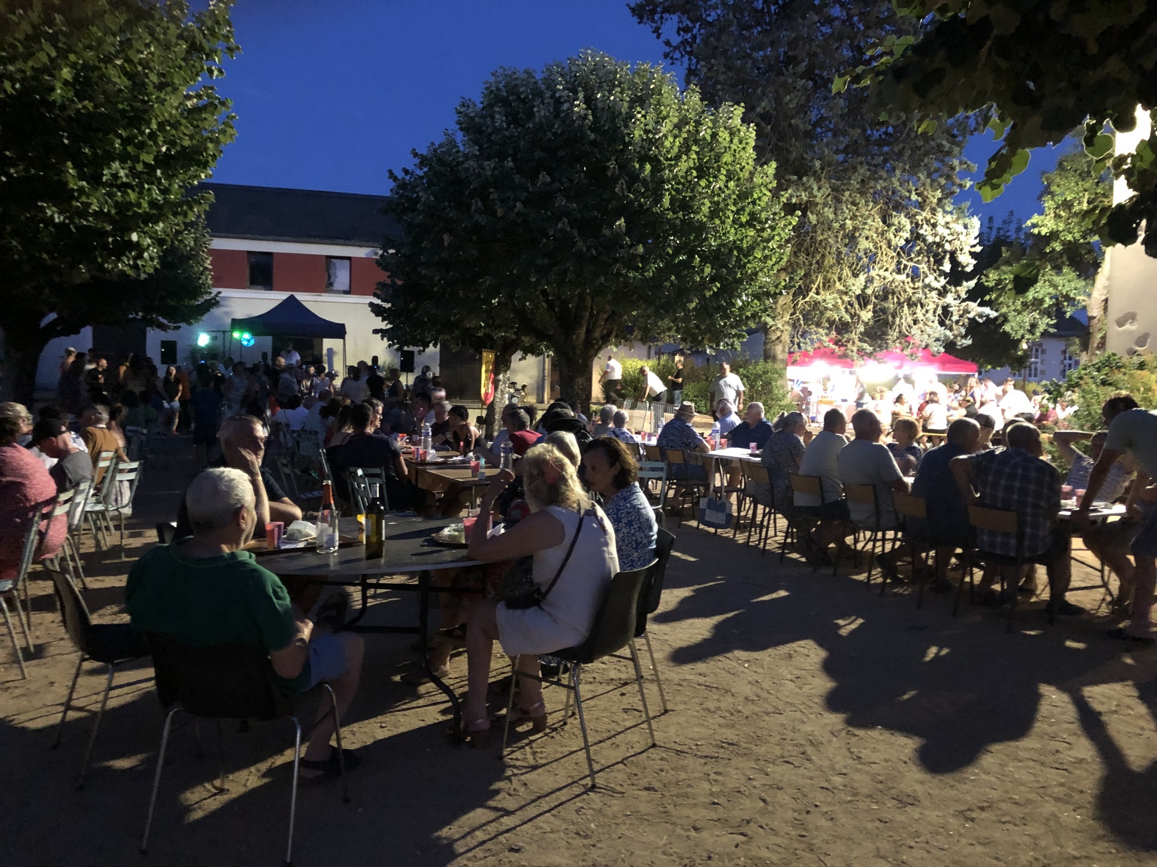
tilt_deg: -2.9
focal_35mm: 28
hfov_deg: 63.4
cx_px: 578
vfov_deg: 49.7
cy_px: 434
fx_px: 936
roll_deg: -1.6
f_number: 1.8
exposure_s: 1/4
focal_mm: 3.99
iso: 160
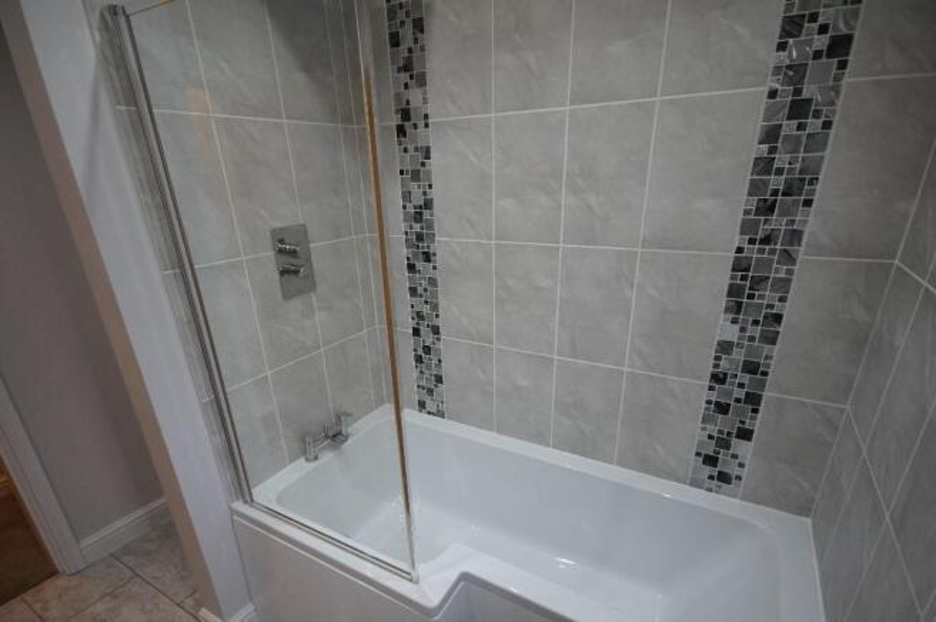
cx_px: 468
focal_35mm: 18
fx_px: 468
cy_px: 311
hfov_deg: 90.1
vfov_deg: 67.3
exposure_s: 1/30
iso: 500
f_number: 4.5
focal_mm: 12
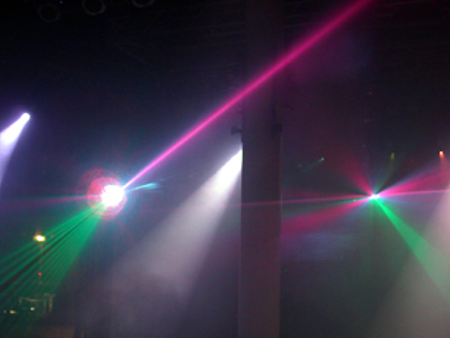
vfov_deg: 29.1
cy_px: 188
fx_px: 650
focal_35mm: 50
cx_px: 260
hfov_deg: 38.1
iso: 200
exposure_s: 1/6
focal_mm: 7.8
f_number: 2.8
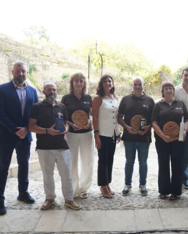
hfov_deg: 36.2
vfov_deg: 45.8
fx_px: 278
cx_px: 147
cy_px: 118
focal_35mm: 40
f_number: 6.3
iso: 1600
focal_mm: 28
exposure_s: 1/125
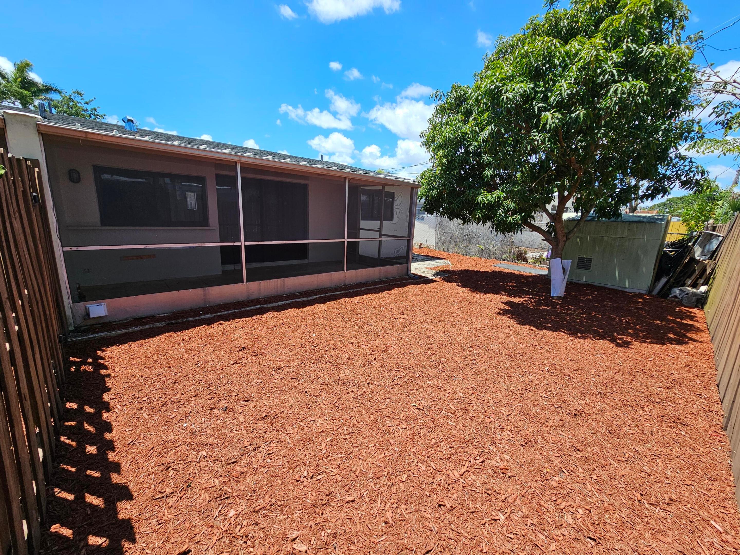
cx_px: 370
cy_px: 278
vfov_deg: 89.9
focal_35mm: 13
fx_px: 278
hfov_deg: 106.2
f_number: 2.2
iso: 50
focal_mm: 2.2
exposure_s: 1/1571
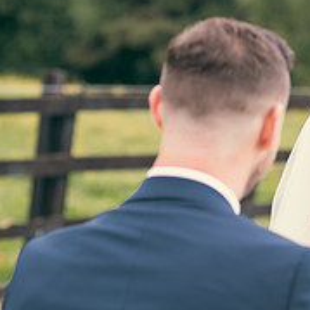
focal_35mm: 290
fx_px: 2938
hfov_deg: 6.0
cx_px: 294
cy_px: 202
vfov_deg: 6.0
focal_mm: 105
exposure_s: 1/250
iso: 200
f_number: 3.5
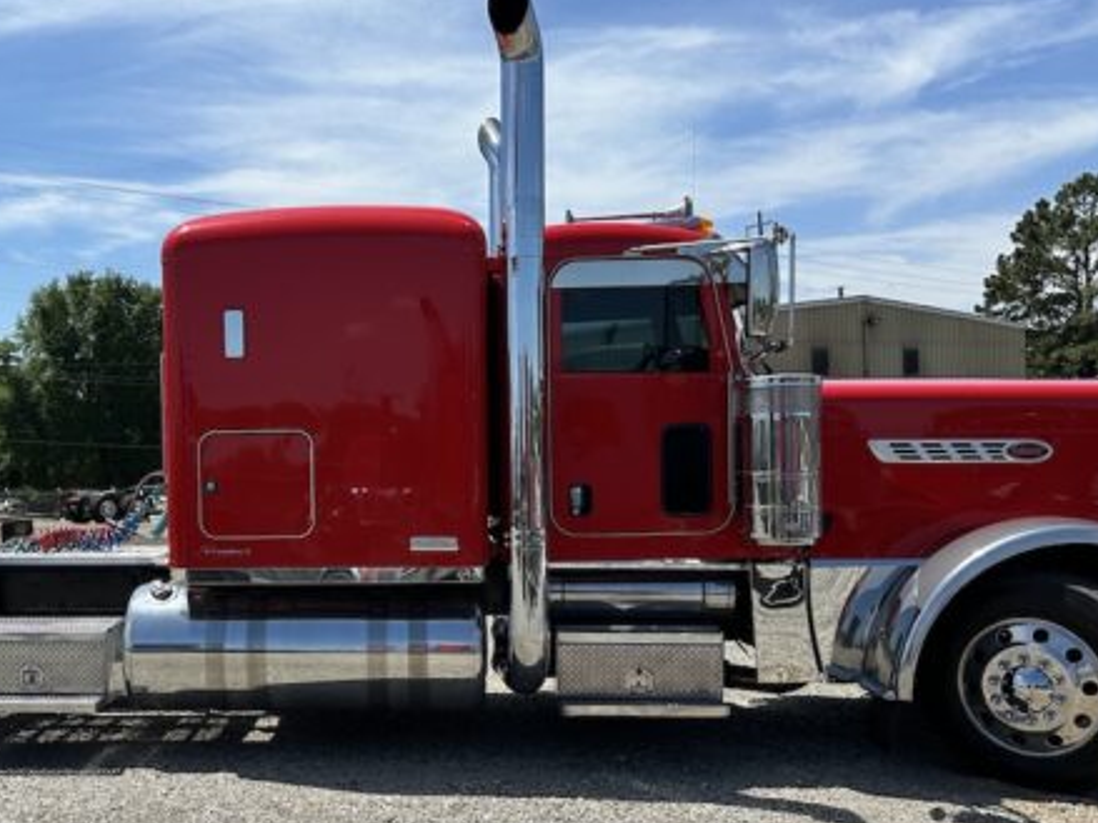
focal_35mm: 42
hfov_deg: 43.8
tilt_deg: +0.1
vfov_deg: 34.2
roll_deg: +3.0
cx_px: 320
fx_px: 1332
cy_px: 503
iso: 80
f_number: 1.78
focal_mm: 6.86
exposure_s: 1/5263
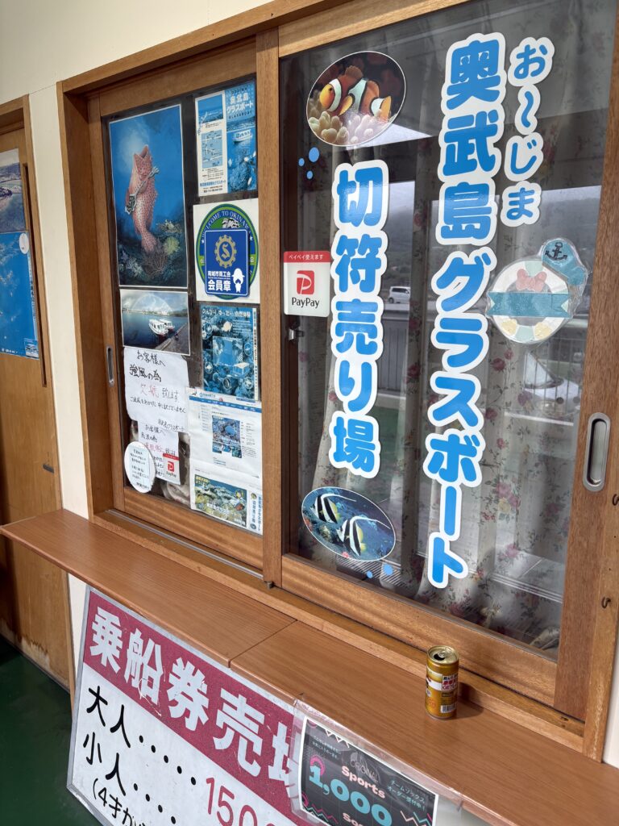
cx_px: 310
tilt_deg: -9.5
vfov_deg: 67.3
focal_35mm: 26
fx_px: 620
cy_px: 413
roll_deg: +0.2
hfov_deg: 53.1
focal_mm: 5.96
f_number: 1.6
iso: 50
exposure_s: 1/120
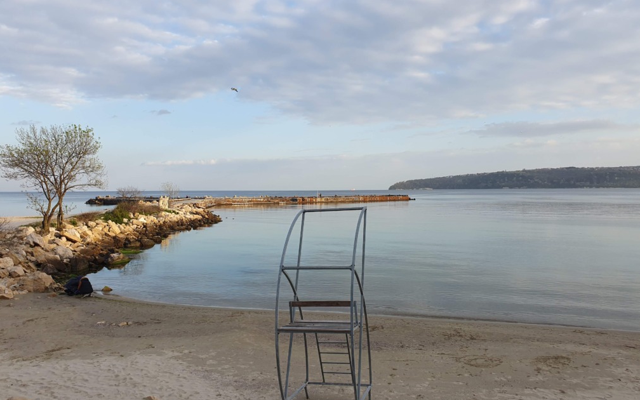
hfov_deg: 66.5
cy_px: 223
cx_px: 324
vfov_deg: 44.5
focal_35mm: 28
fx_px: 488
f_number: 2.4
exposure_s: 1/526
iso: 50
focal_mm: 4.32
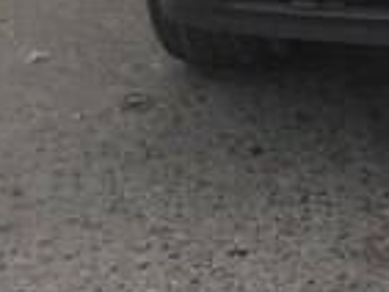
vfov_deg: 10.6
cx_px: 681
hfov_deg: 13.6
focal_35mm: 131
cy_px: -247
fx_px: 1473
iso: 40
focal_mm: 3.7
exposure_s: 1/806
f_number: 1.9
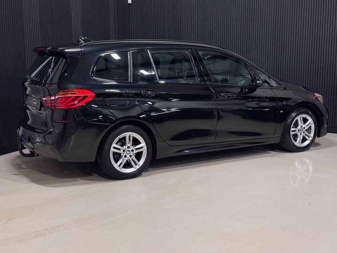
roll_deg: +0.1
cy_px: 126
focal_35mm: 48
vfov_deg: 30.3
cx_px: 168
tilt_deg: -8.7
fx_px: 467
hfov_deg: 39.7
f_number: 1.78
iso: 500
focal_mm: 6.76
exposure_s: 1/25
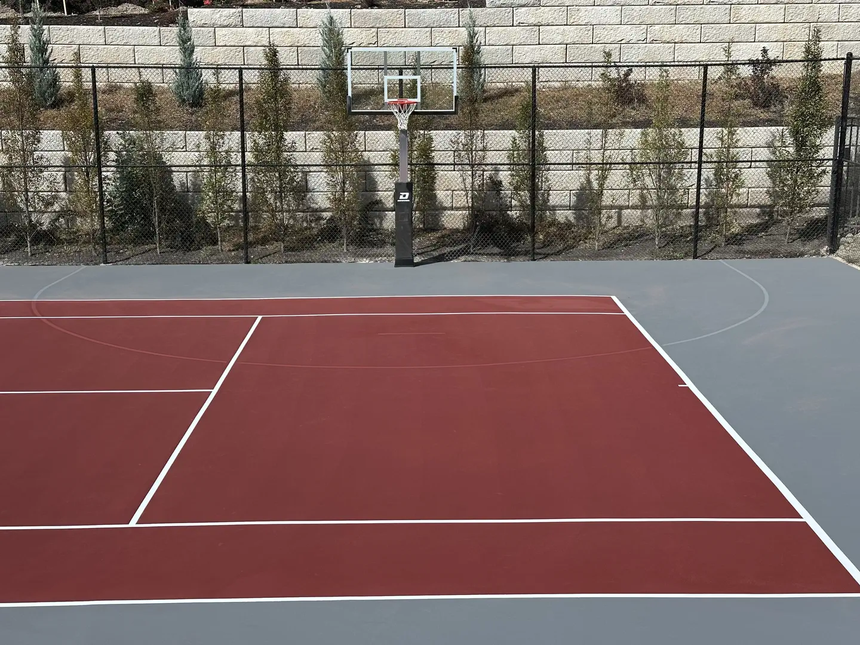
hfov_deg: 39.7
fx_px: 1193
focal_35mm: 48
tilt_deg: -13.6
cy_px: 322
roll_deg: +0.4
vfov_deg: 30.3
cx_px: 430
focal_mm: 6.86
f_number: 1.78
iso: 64
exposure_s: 1/3155
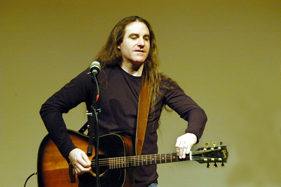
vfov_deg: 7.3
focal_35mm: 188
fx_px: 1462
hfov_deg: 11.0
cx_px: 140
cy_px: 94
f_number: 5.6
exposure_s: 1/50
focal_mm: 125
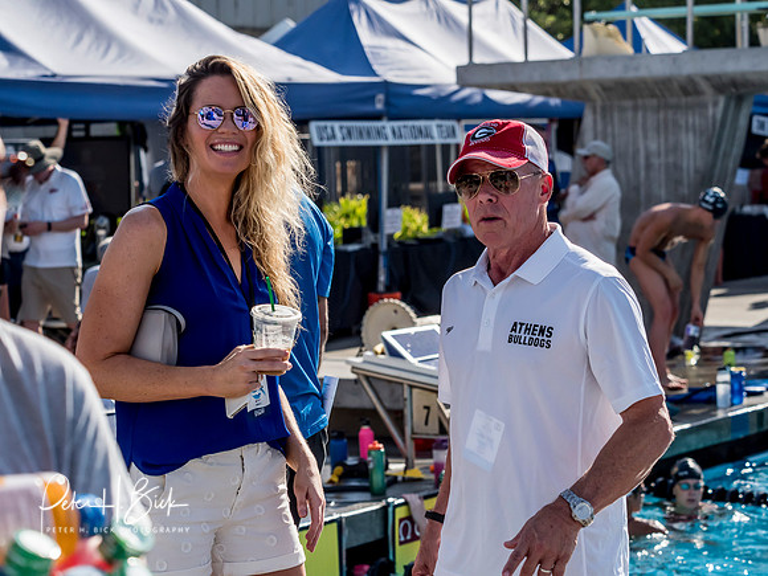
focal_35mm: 104
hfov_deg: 18.9
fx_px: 2307
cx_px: 384
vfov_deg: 14.2
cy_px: 288
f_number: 3.5
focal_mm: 52
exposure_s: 1/6400
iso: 800
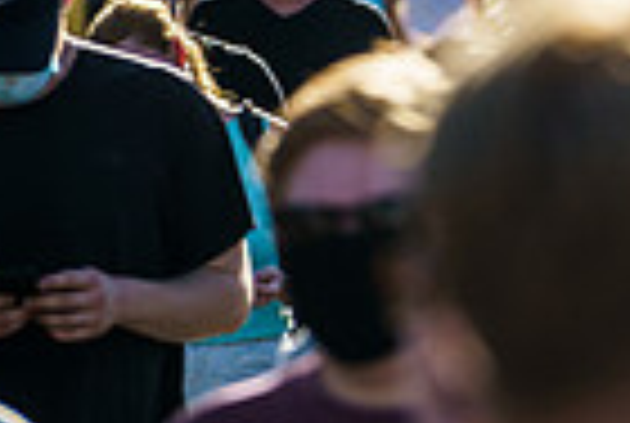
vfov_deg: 1.5
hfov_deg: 2.2
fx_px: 16538
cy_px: -299
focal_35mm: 943
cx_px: 1129
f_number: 5
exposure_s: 1/4000
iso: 1000
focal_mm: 198
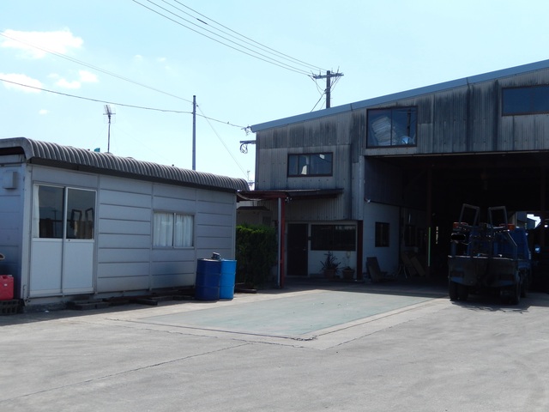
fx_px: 714
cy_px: 206
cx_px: 274
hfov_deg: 42.1
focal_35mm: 45
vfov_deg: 32.2
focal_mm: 8.1
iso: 125
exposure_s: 1/1000
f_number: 4.3
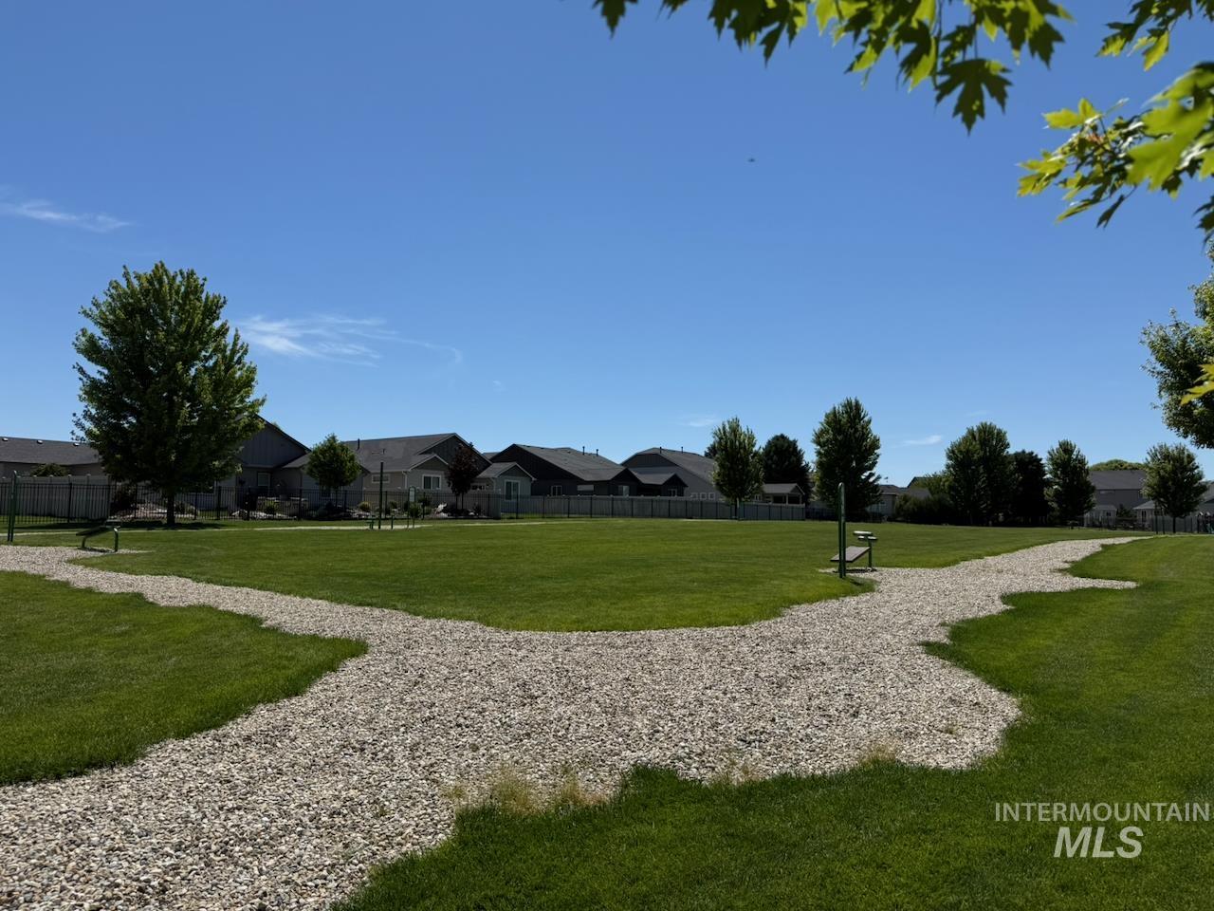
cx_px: 607
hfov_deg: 71.6
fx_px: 842
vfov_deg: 56.8
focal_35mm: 24
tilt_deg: +5.0
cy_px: 456
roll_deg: -0.9
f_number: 1.78
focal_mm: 6.76
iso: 80
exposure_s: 1/7353
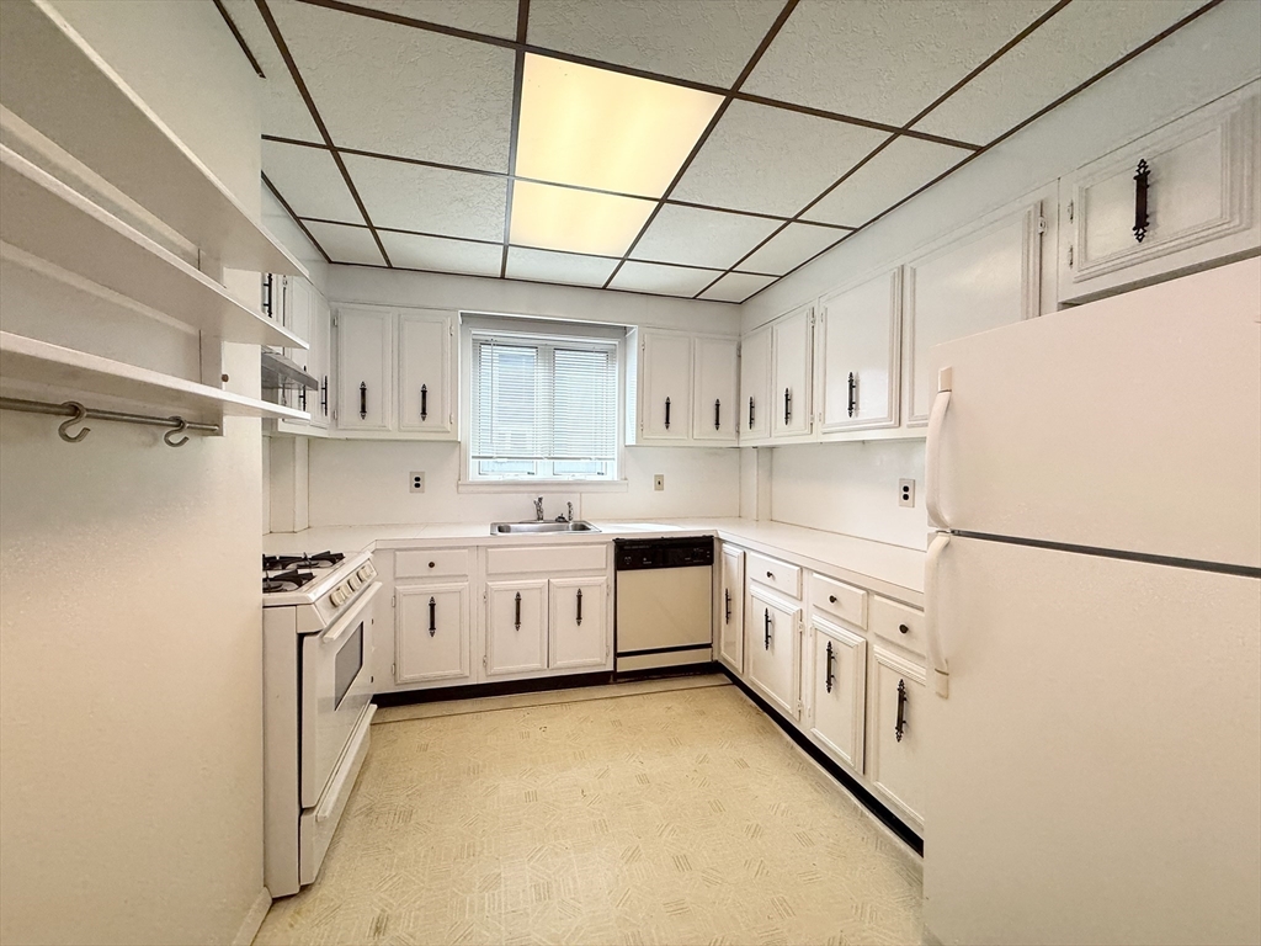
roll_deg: -0.3
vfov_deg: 85.7
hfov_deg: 102.1
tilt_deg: -0.4
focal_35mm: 14
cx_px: 630
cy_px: 473
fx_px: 510
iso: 125
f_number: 2.2
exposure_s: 1/180
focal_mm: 2.22
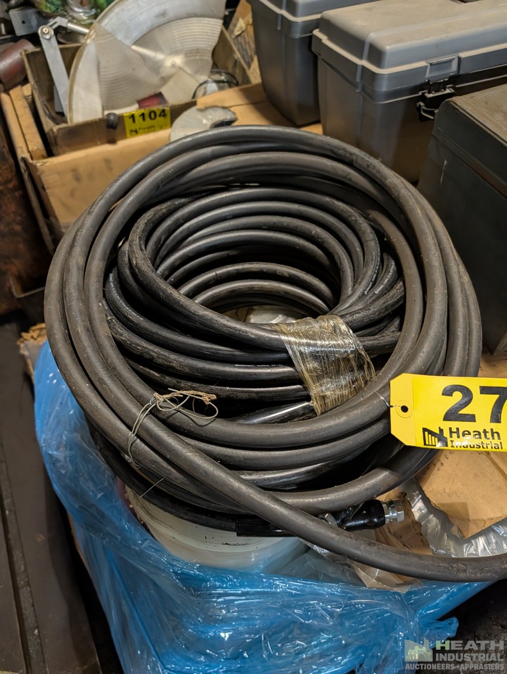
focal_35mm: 24
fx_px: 468
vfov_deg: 71.5
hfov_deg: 56.9
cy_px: 337
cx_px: 254
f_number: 1.68
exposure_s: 1/120
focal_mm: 6.9
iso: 585
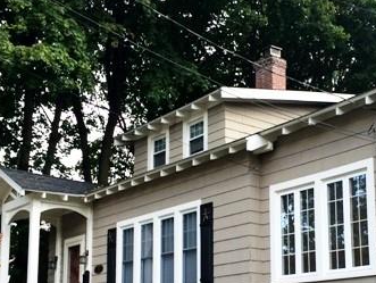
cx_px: 262
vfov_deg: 25.6
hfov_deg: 33.9
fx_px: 609
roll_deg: +1.3
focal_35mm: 56
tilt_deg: +9.7
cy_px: 233
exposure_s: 1/423
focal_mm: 4.15
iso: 32
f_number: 2.2
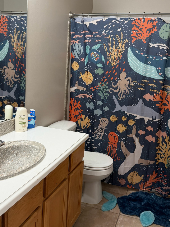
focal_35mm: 34
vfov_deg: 53.8
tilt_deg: -7.6
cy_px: 97
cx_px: 99
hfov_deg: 41.7
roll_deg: -4.8
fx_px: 223
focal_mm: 6.76
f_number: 1.78
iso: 250
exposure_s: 1/120
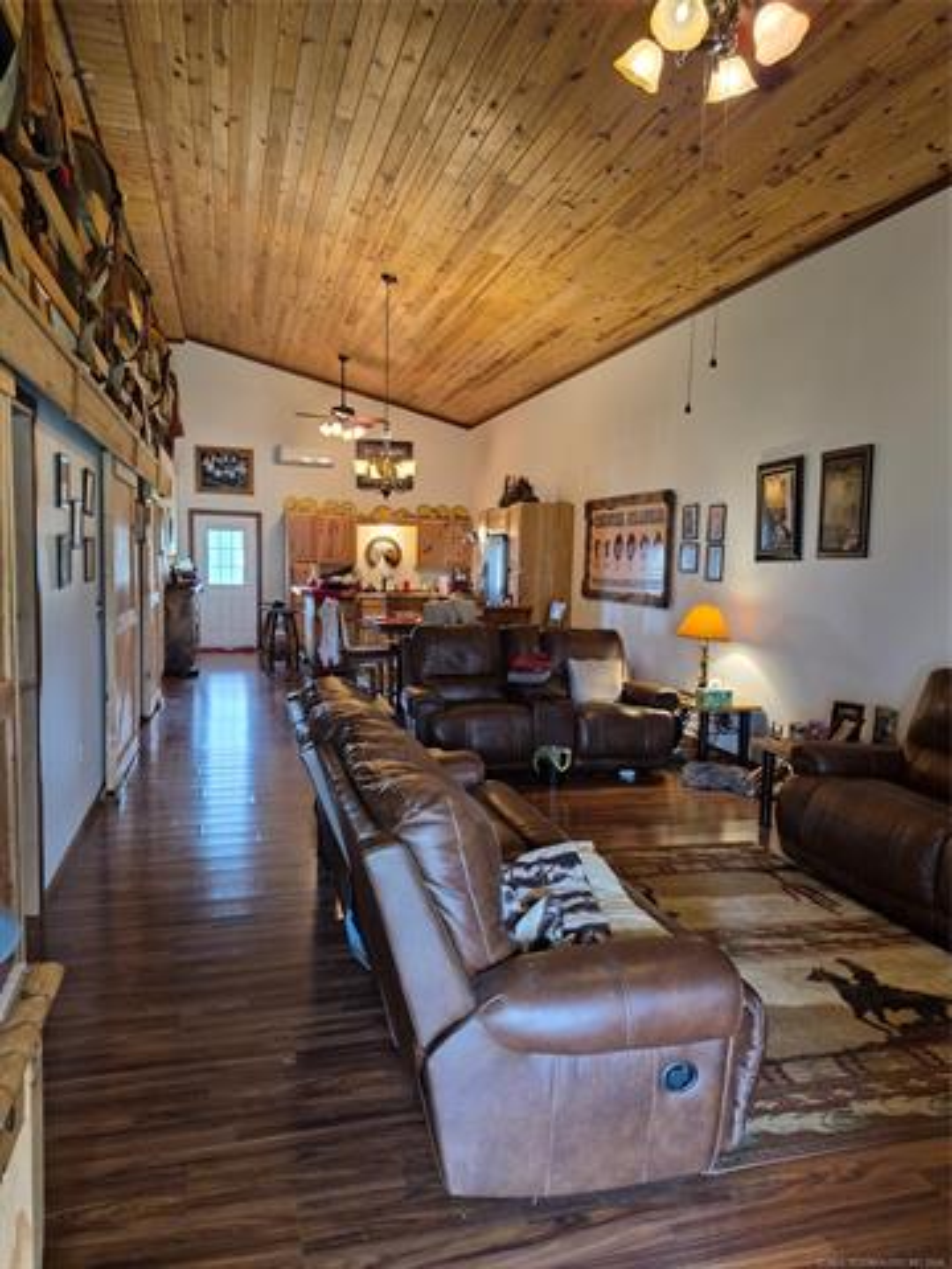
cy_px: 634
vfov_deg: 73.9
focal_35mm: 23
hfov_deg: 58.9
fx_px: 843
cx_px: 476
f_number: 1.8
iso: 640
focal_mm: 5.4
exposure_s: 1/120
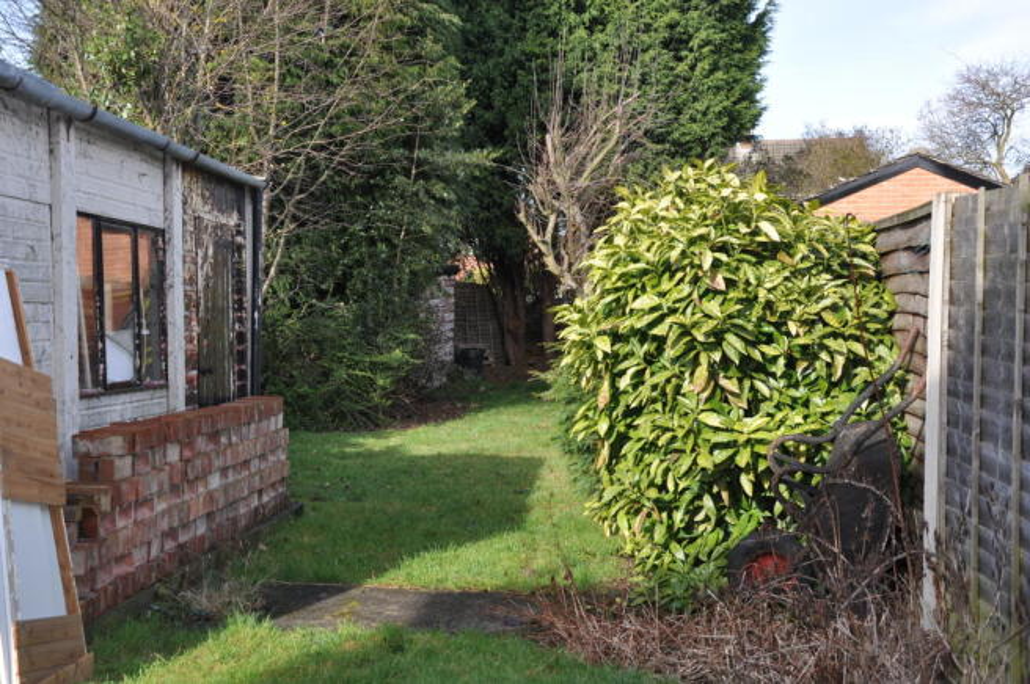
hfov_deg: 41.2
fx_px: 1372
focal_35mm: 48
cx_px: 515
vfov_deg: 28.0
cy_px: 342
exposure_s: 1/200
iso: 200
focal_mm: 32
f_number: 7.1
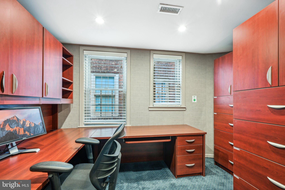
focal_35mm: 16
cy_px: 95
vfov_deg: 73.7
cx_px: 142
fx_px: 127
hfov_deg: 96.7
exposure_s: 1/5
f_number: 8
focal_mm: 16
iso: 400
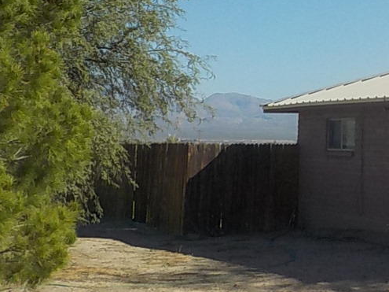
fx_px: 1090
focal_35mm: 97
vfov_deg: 15.0
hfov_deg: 19.0
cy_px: 10
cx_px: 477
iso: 125
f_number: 3.3
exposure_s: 1/1250
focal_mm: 4.1
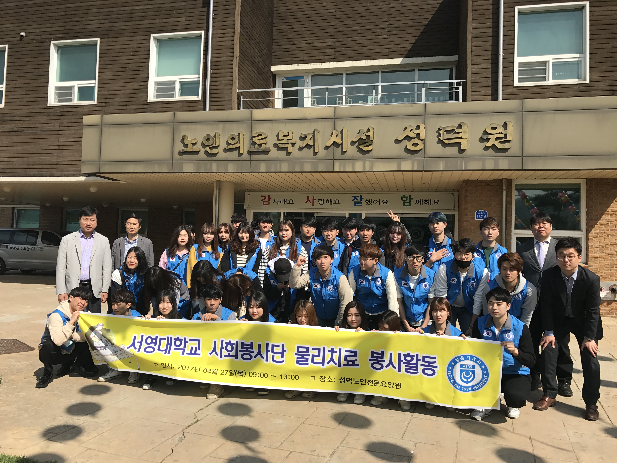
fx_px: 499
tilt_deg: +0.3
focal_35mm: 28
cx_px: 308
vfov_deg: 49.7
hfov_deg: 63.4
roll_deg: -2.0
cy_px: 232
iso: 20
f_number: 1.8
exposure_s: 1/2457
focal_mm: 3.99
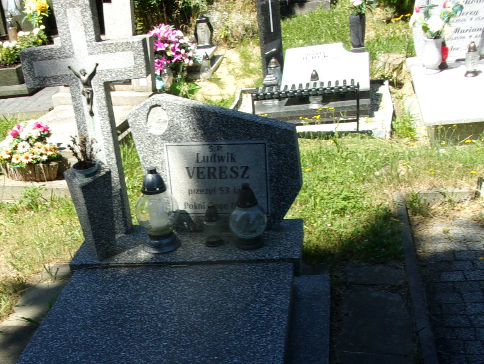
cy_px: 304
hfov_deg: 38.4
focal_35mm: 49
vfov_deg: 28.9
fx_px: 685
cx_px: 156
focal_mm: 5.1
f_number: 10.8
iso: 80
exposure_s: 1/38
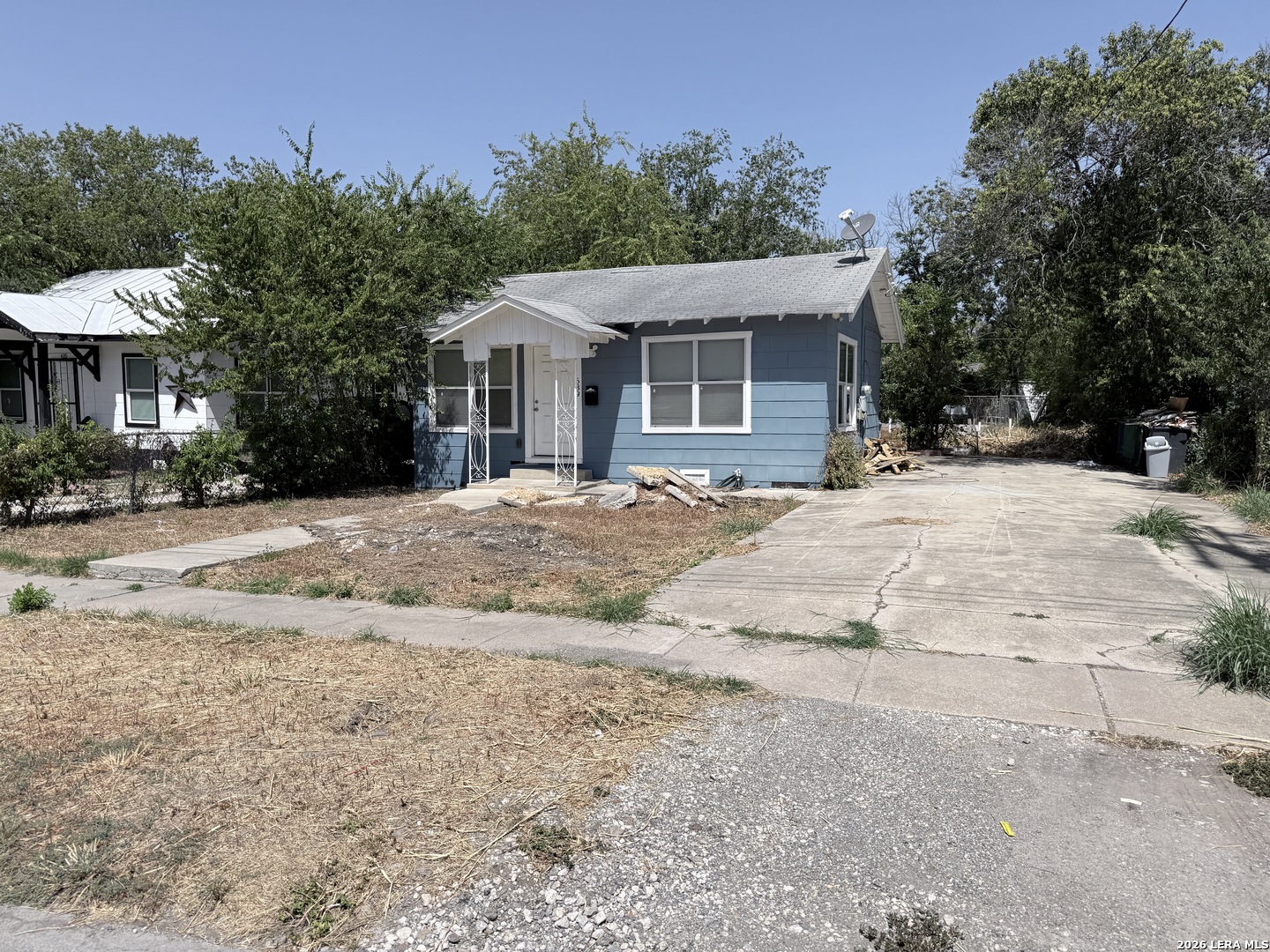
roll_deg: -0.9
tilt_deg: -4.6
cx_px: 635
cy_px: 476
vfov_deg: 56.8
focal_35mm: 24
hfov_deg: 71.6
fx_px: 881
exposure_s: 1/7353
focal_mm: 6.76
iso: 80
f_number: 1.78
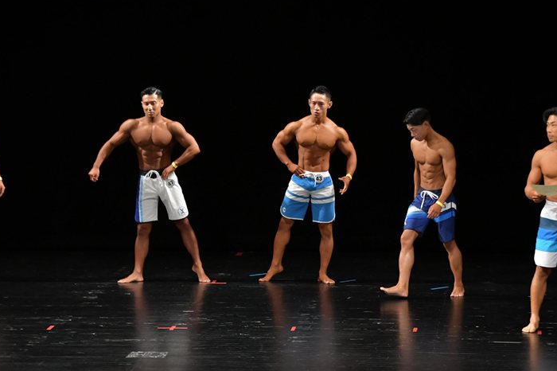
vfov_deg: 7.4
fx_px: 2876
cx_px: 284
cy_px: 182
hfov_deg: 11.1
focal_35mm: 186
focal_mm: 112
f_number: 5.6
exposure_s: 1/400
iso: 3200
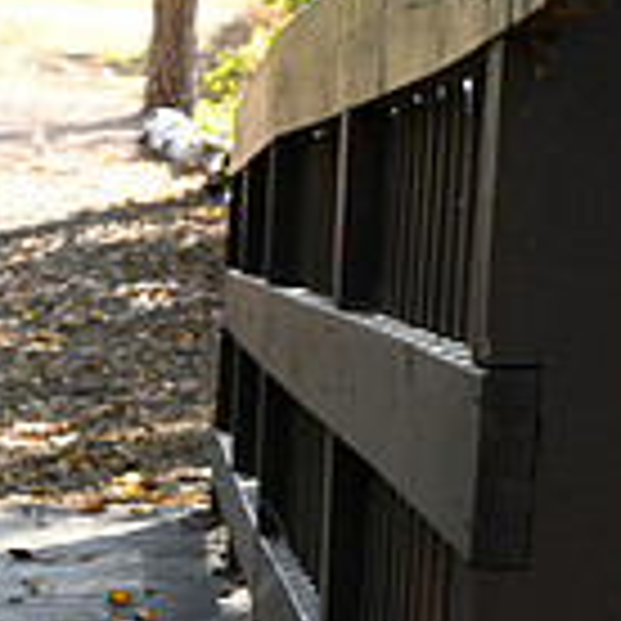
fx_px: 3491
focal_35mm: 172
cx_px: -464
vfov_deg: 10.0
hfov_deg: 9.7
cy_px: 772
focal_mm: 48
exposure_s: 1/200
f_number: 8
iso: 1600
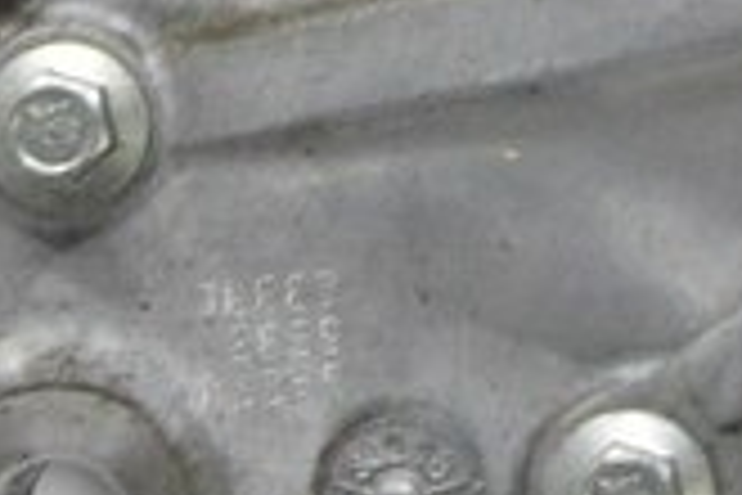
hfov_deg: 7.8
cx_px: 953
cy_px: -389
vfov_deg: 5.2
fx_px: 5358
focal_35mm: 260
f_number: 20
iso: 6400
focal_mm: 28
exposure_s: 1/20
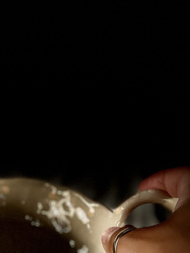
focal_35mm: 70
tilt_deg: -47.9
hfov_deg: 20.9
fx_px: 512
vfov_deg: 24.6
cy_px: 318
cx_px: 53
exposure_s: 1/37
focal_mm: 5.1
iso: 500
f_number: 1.6
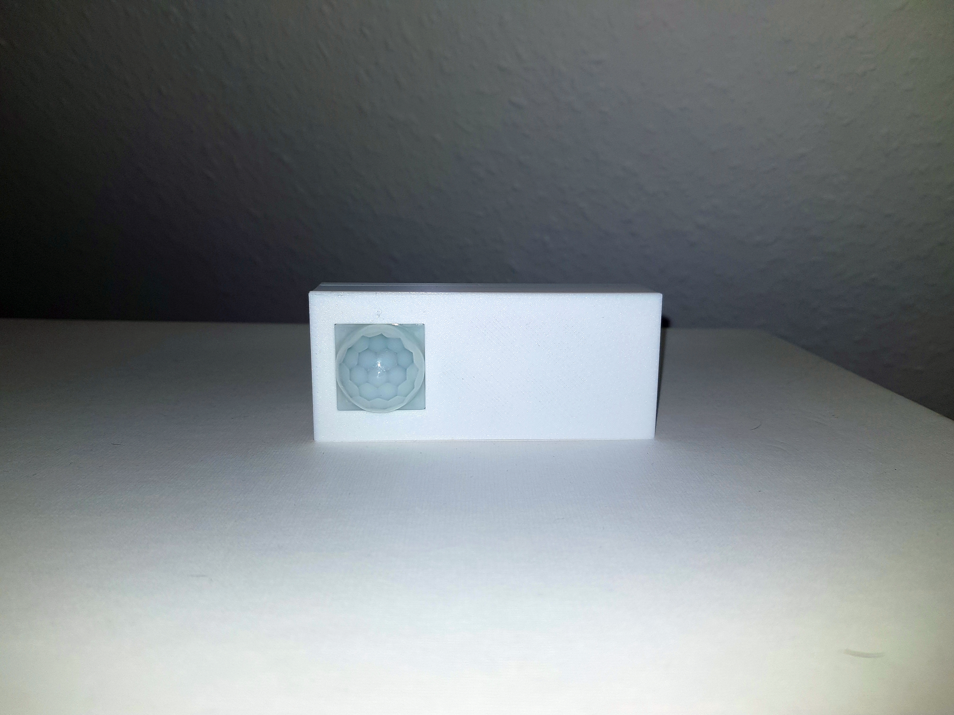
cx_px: 477
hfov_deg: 67.3
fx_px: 717
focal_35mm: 26
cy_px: 358
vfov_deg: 53.1
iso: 40
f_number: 1.7
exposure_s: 1/570
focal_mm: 4.2
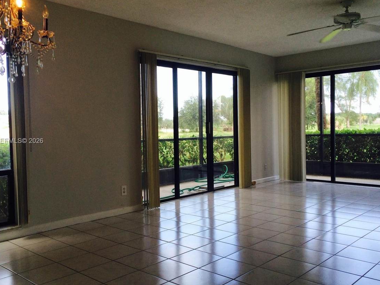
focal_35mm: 35
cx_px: 179
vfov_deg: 40.7
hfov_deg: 52.6
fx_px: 384
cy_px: 141
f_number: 2.2
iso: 50
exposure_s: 1/120
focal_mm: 4.12
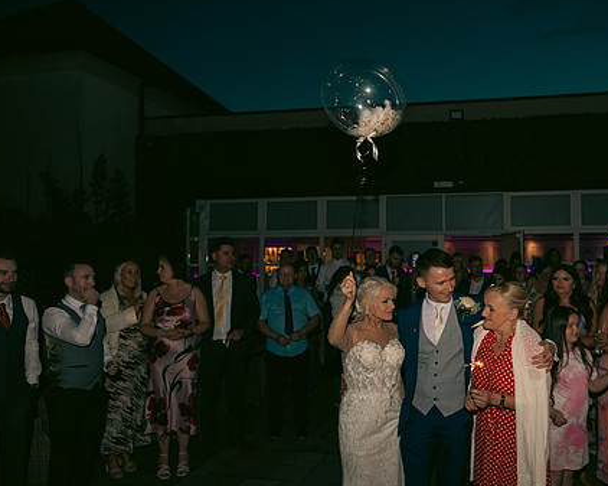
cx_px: 401
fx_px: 557
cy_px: 237
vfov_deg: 47.1
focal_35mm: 31
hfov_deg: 56.1
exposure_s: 1/160
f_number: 3.5
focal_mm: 24
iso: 800
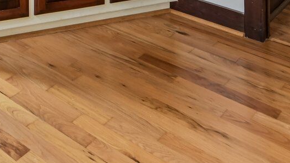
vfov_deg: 14.9
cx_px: -43
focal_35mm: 57
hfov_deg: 31.6
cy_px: -206
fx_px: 438
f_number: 8
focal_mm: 14
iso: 400
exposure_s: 1/15
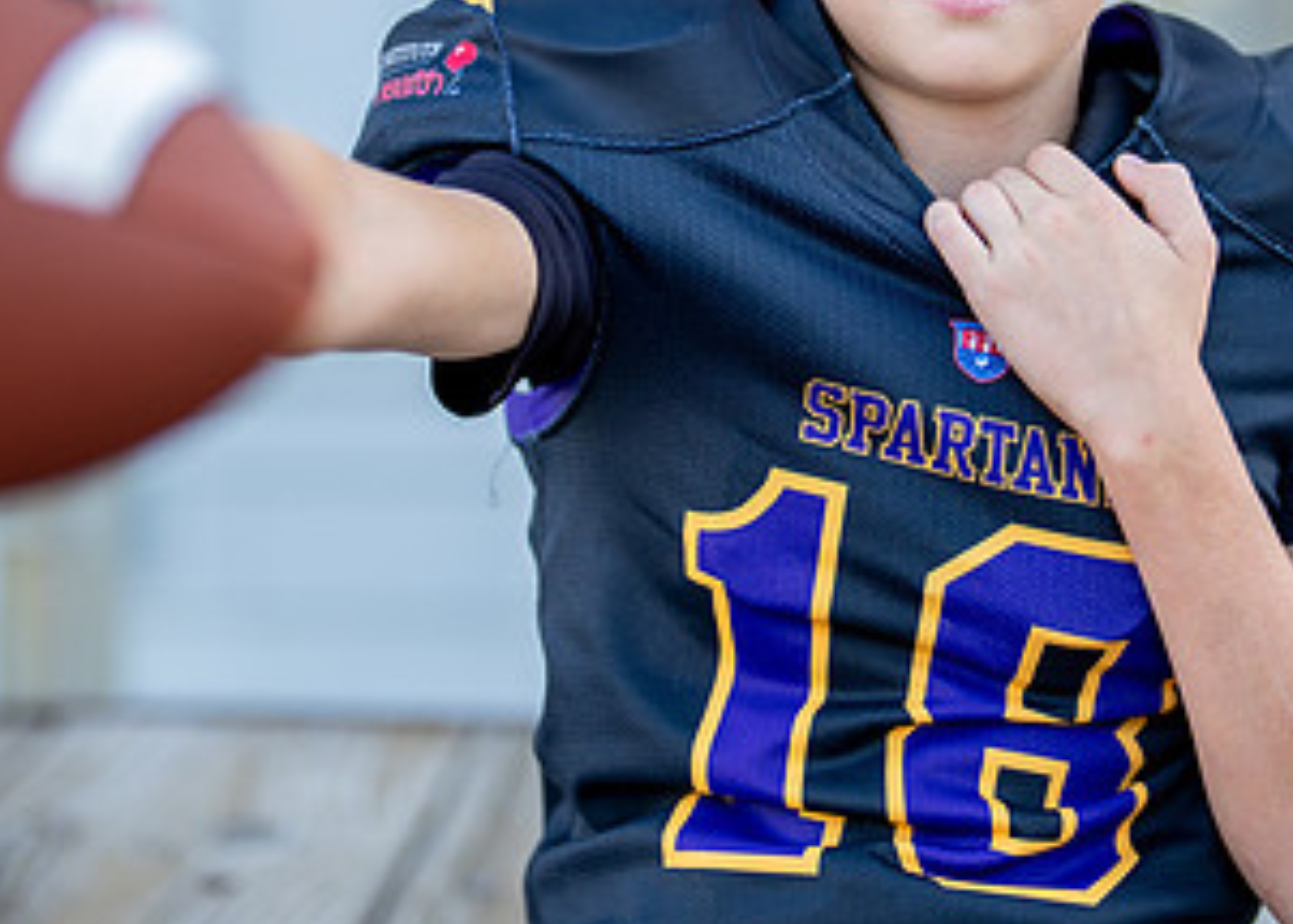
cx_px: 861
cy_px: 192
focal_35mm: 115
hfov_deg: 17.4
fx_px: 4223
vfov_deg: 12.4
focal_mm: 50
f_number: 1.2
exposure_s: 1/1250
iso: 100
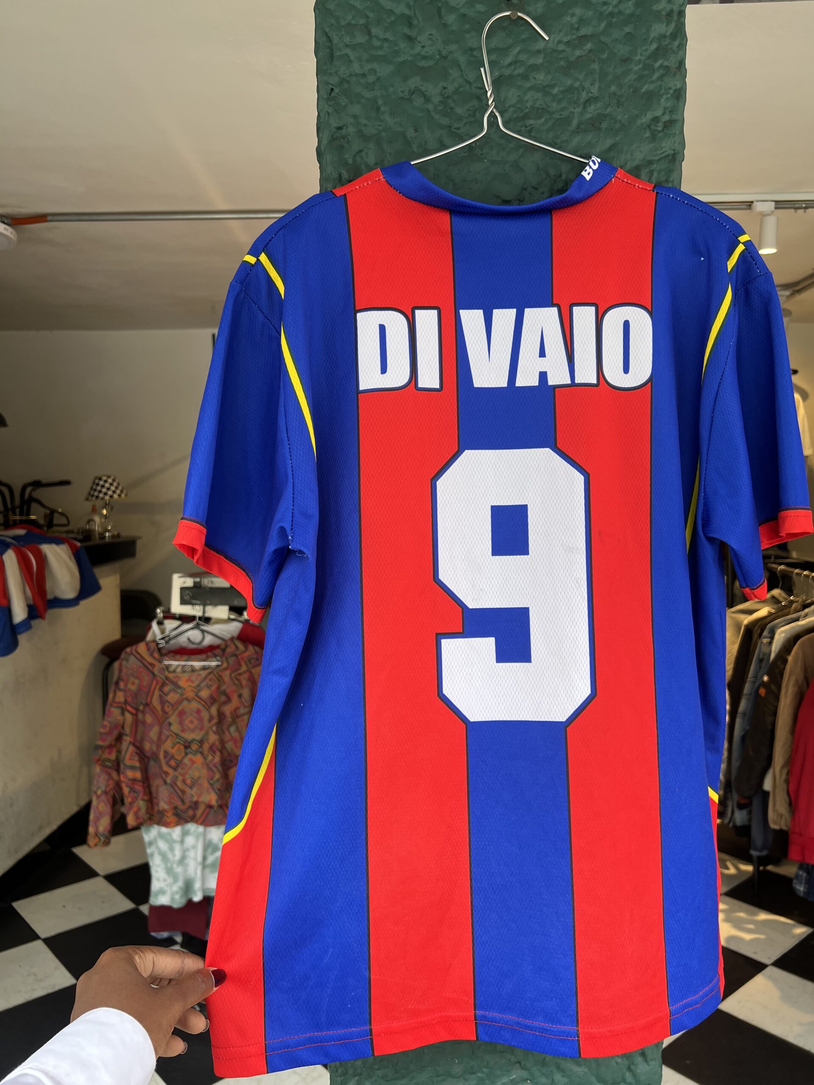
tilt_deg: -2.0
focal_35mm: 26
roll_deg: -0.6
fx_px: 815
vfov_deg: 67.3
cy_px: 542
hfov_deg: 53.1
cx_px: 407
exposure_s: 1/121
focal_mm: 5.7
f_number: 1.5
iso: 64
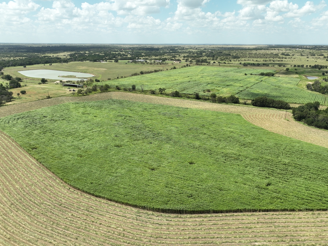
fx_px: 284
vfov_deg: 46.6
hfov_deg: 60.0
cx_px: 165
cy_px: 145
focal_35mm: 30
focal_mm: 12.29
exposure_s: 1/100
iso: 100
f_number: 2.8
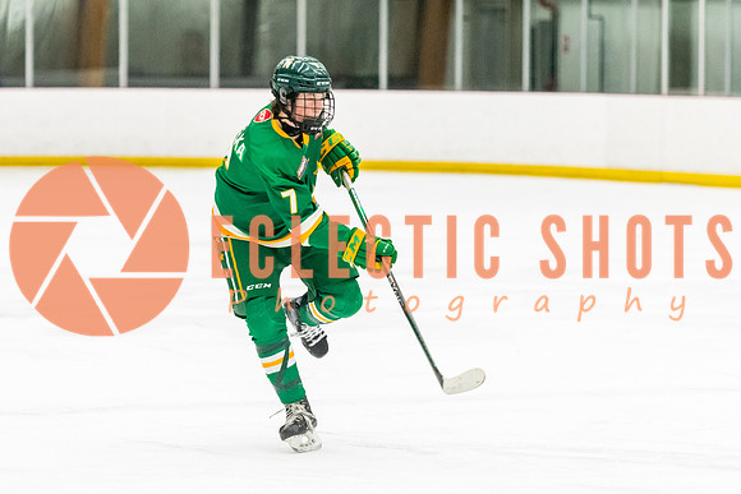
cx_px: 311
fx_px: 4582
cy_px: 232
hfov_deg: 9.2
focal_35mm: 223
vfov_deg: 6.2
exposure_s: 1/800
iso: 3200
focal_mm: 130
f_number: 2.8
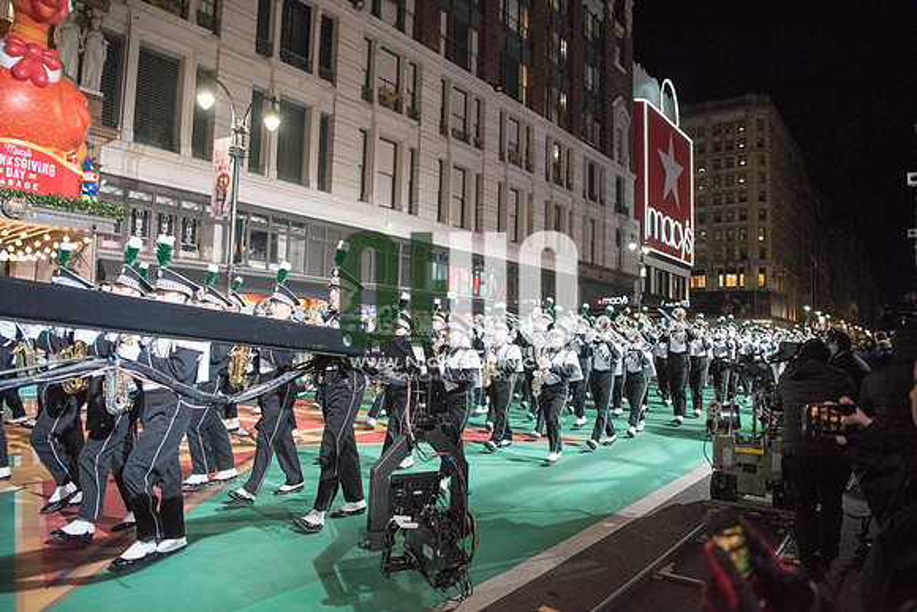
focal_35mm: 24
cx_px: 458
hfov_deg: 73.7
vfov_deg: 53.2
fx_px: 611
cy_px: 306
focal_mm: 24
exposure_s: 1/1250
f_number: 2.8
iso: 8000
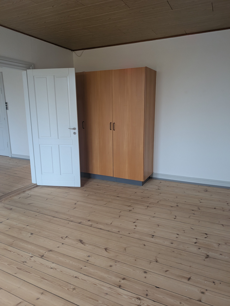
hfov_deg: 56.9
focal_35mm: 24
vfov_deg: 71.5
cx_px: 115
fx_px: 212
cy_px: 153
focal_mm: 6.9
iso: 148
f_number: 1.68
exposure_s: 1/23.8
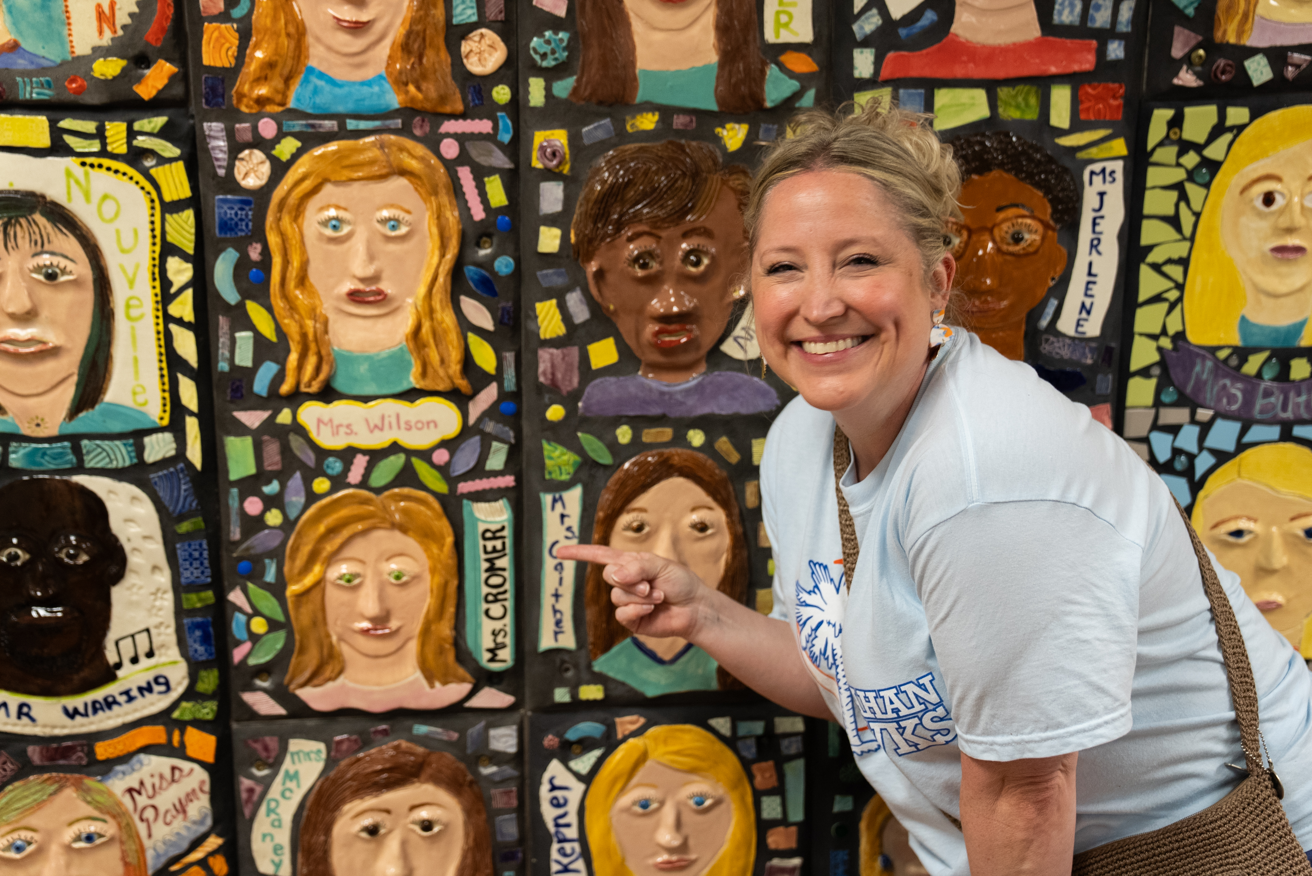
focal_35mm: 47
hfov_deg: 41.9
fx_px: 1714
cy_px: 438
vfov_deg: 28.7
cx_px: 656
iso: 640
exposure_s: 1/125
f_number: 2.8
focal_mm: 47
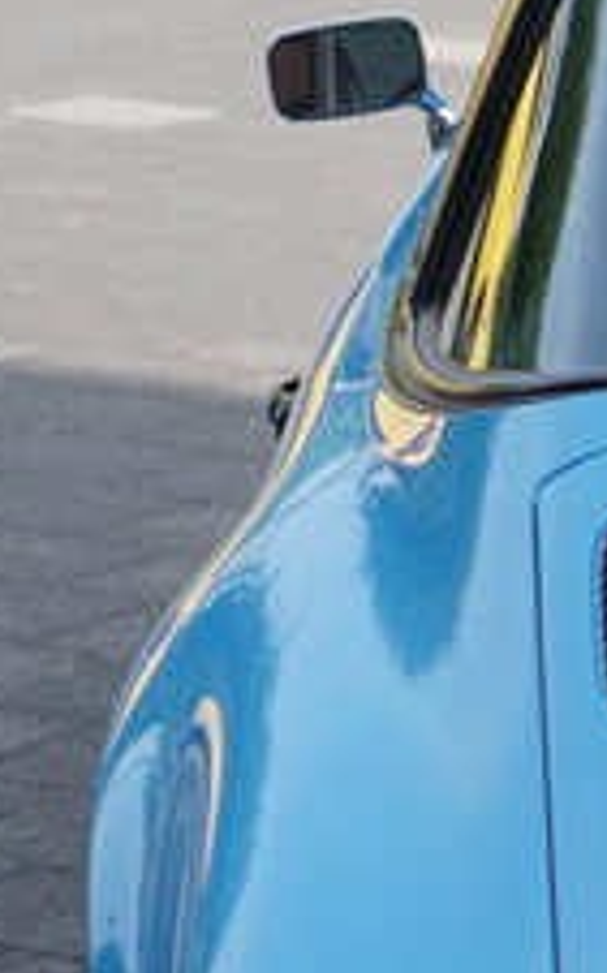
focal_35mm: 242
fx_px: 6422
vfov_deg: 8.7
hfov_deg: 5.3
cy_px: 700
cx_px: 1347
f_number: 3.2
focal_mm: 35
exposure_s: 1/1000
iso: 160
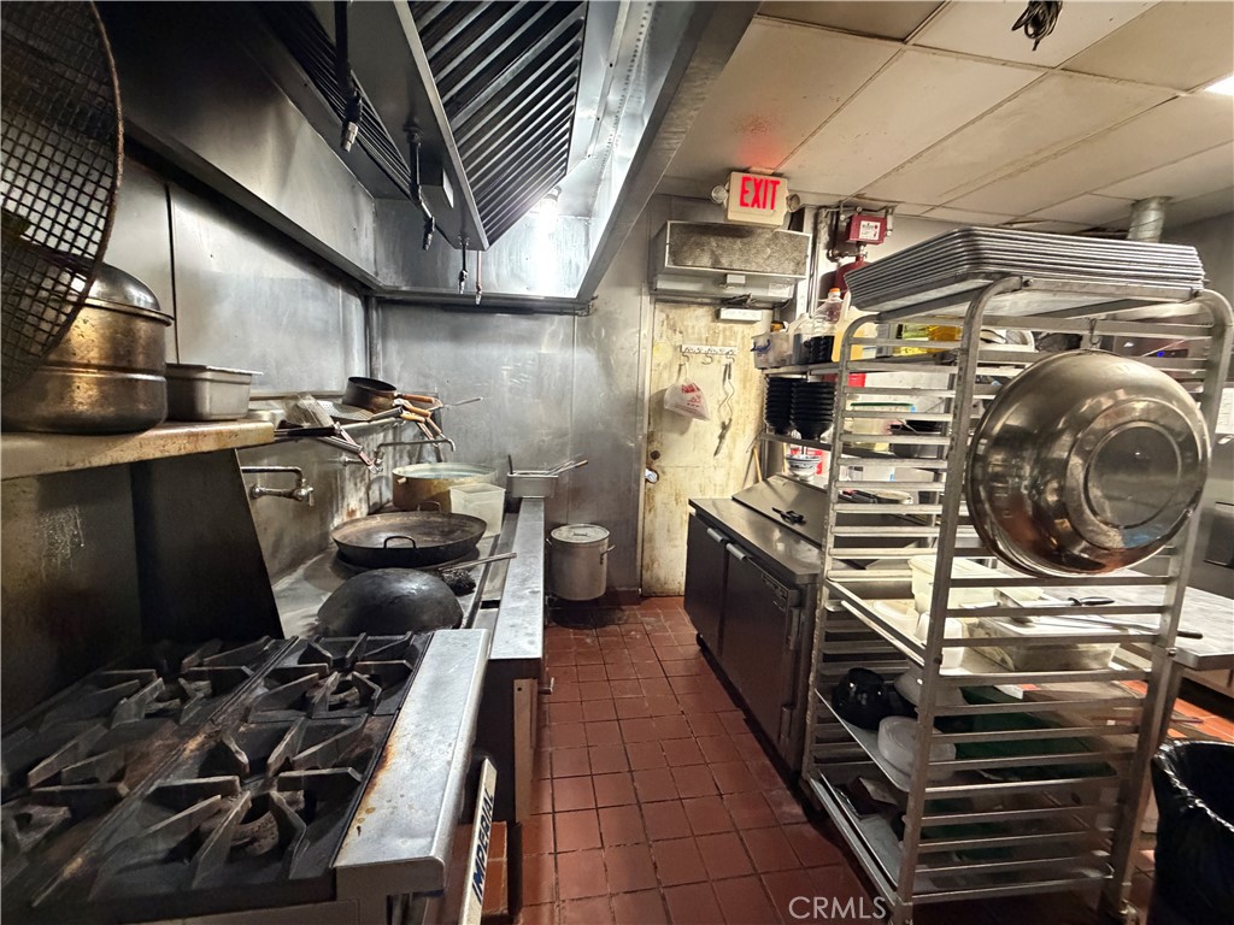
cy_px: 462
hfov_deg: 102.1
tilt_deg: -7.3
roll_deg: -3.5
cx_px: 617
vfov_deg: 85.7
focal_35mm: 14
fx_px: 499
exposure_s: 1/40
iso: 1000
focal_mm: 2.22
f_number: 2.2
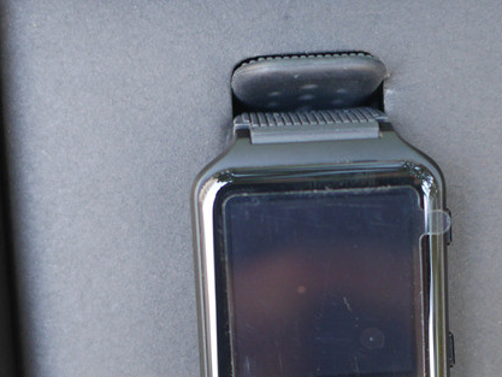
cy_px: 317
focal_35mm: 72
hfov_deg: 27.0
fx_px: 1044
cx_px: 270
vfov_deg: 20.2
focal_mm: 15
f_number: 1.7
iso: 320
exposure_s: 1/60
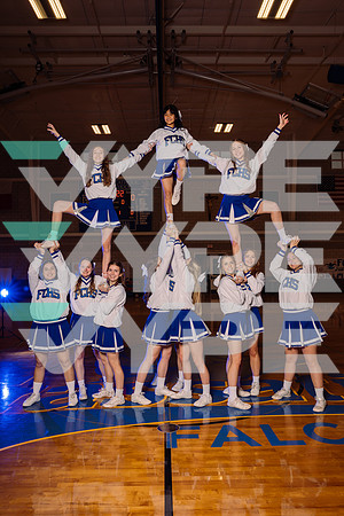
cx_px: 172
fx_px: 387
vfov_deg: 67.4
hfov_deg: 47.9
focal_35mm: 27
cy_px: 258
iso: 250
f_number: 9
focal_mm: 27
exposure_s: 1/200
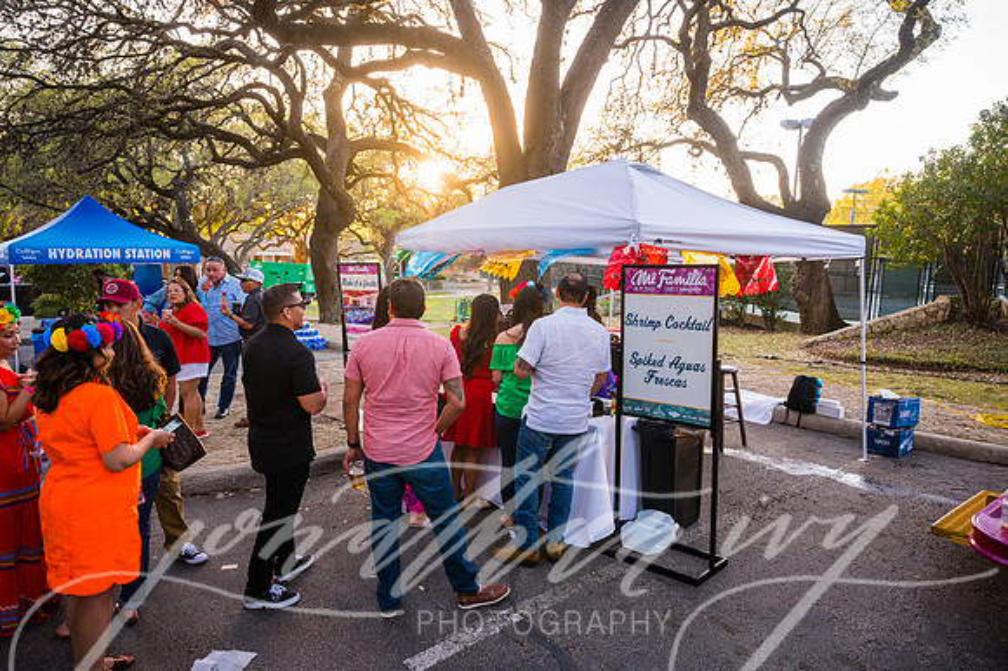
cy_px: 336
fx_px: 672
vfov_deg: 53.1
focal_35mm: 24
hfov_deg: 73.8
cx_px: 504
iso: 1600
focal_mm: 24
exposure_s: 1/800
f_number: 4
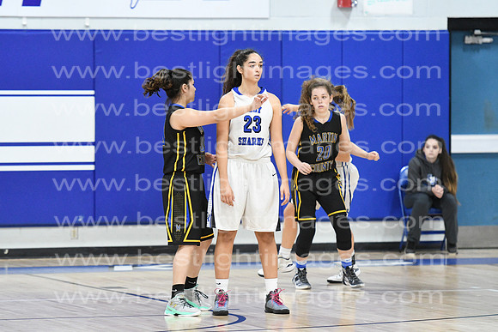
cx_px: 249
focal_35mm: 240
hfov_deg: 8.6
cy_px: 166
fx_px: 3321
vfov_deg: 5.7
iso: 5000
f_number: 3.2
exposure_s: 1/640
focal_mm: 160
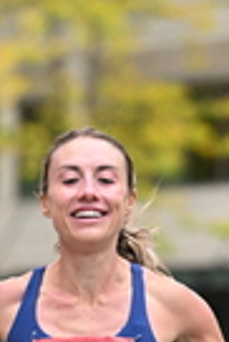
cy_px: 553
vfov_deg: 3.9
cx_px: 79
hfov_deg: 2.6
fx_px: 4996
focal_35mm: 525
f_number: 2.8
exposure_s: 1/1000
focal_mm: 130
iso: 1600
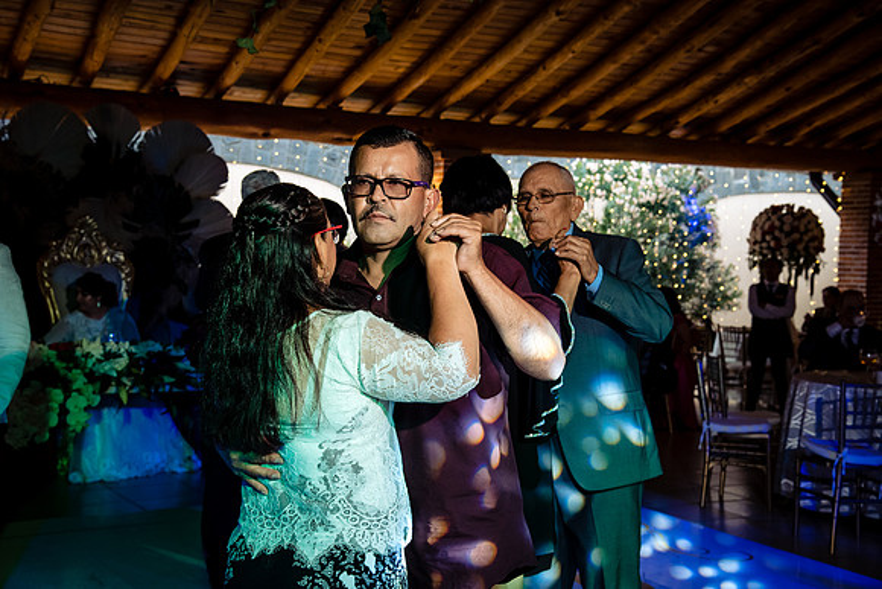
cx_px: 441
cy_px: 294
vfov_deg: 26.0
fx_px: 1274
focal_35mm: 52
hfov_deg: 38.2
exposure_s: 1/125
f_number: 7.1
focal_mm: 52
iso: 2000
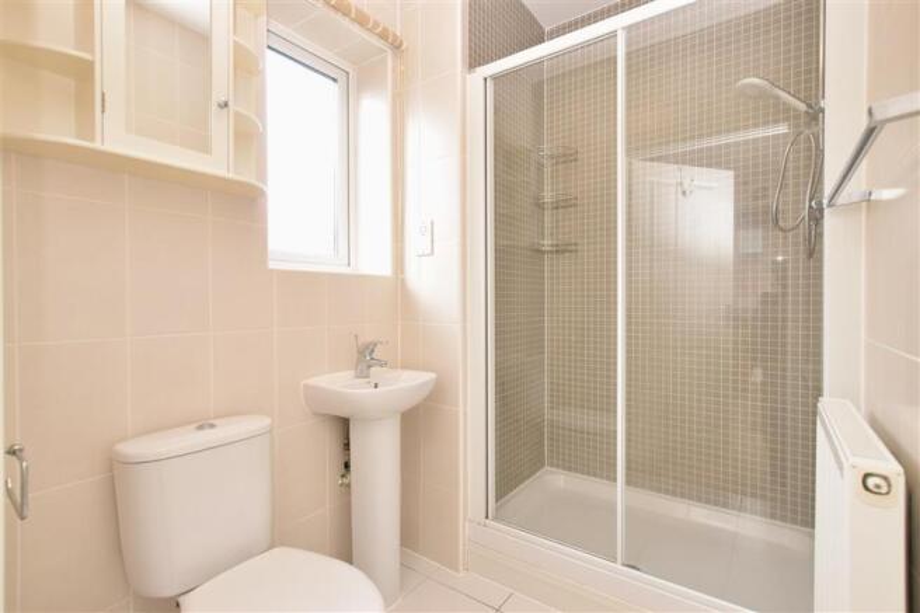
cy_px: 306
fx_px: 422
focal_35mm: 16
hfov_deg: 95.0
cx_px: 460
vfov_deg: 72.0
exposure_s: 1/13
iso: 500
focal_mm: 11
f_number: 8
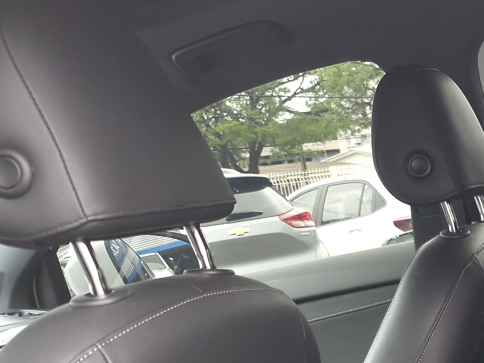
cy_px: 457
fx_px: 951
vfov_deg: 20.0
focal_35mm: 68
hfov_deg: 24.5
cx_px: 645
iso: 125
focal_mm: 5.54
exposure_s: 1/60
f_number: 1.8
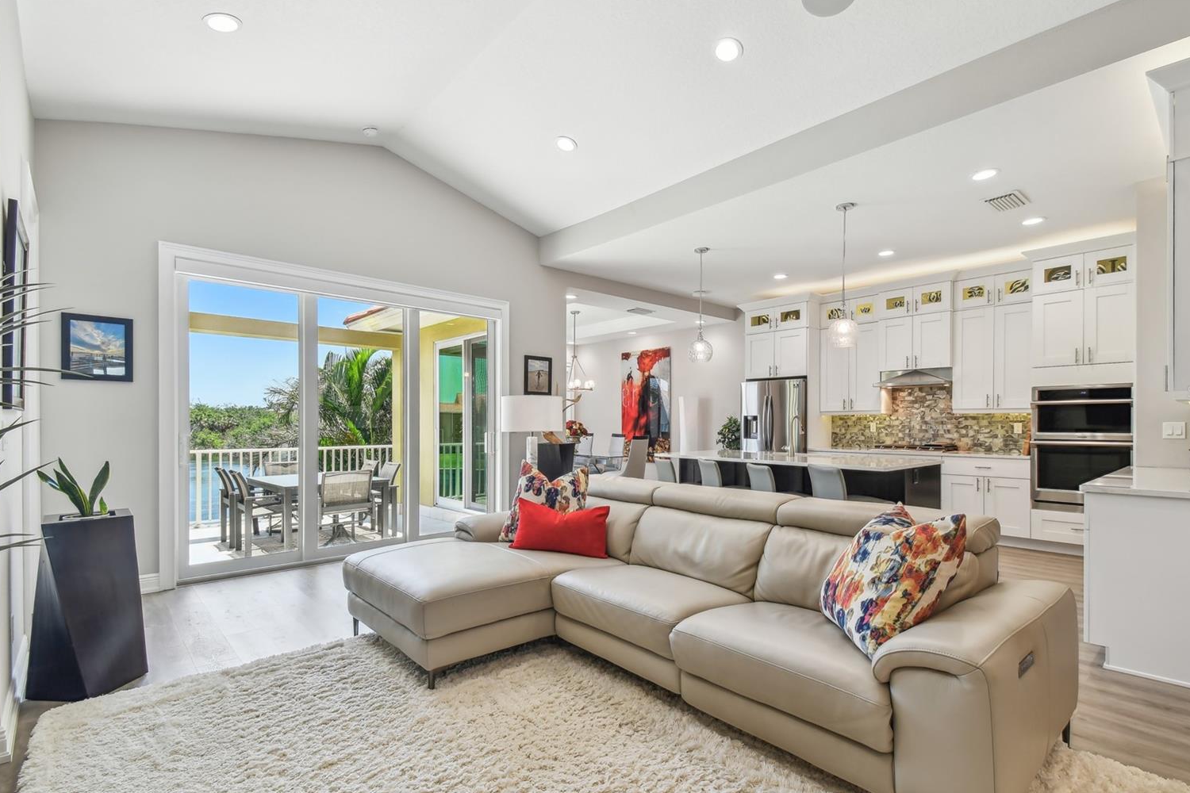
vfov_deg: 73.7
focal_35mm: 16
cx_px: 624
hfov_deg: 96.7
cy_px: 392
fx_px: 529
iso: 100
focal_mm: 10
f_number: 7.1
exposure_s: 1/20
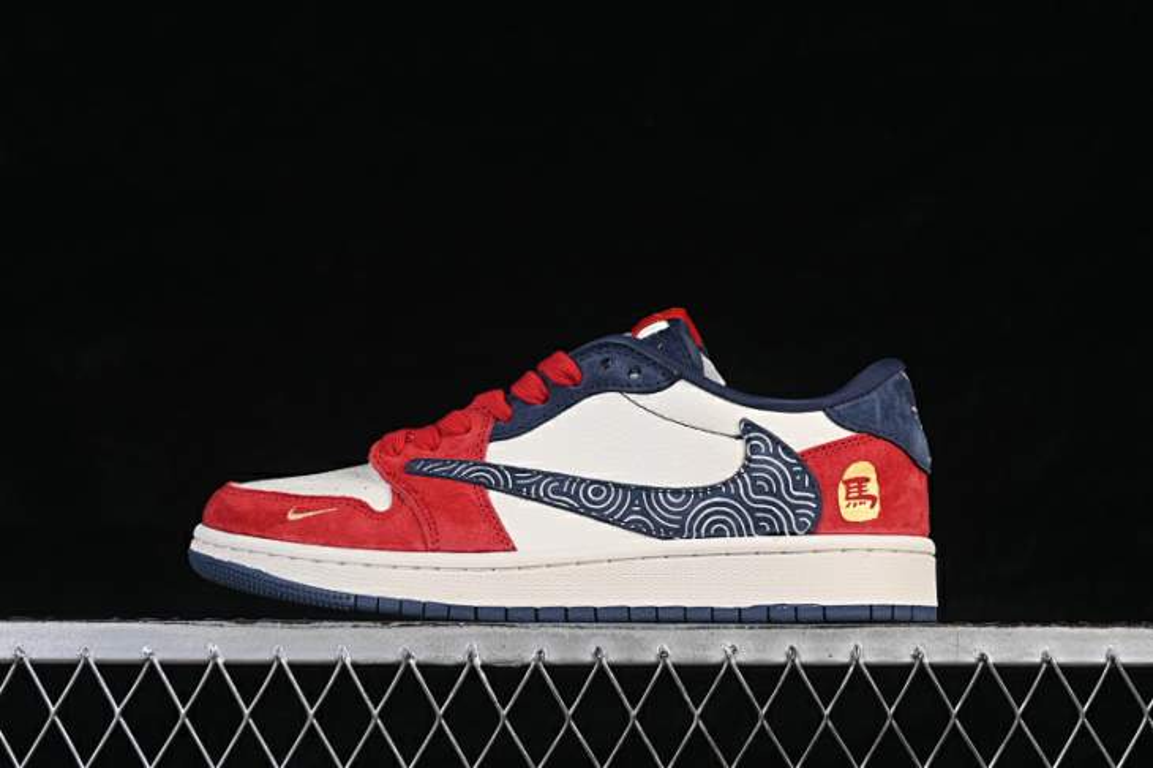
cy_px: 384
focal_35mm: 75
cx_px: 576
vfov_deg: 18.2
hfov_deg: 27.0
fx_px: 2401
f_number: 8
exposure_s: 1/80
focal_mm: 50
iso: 160
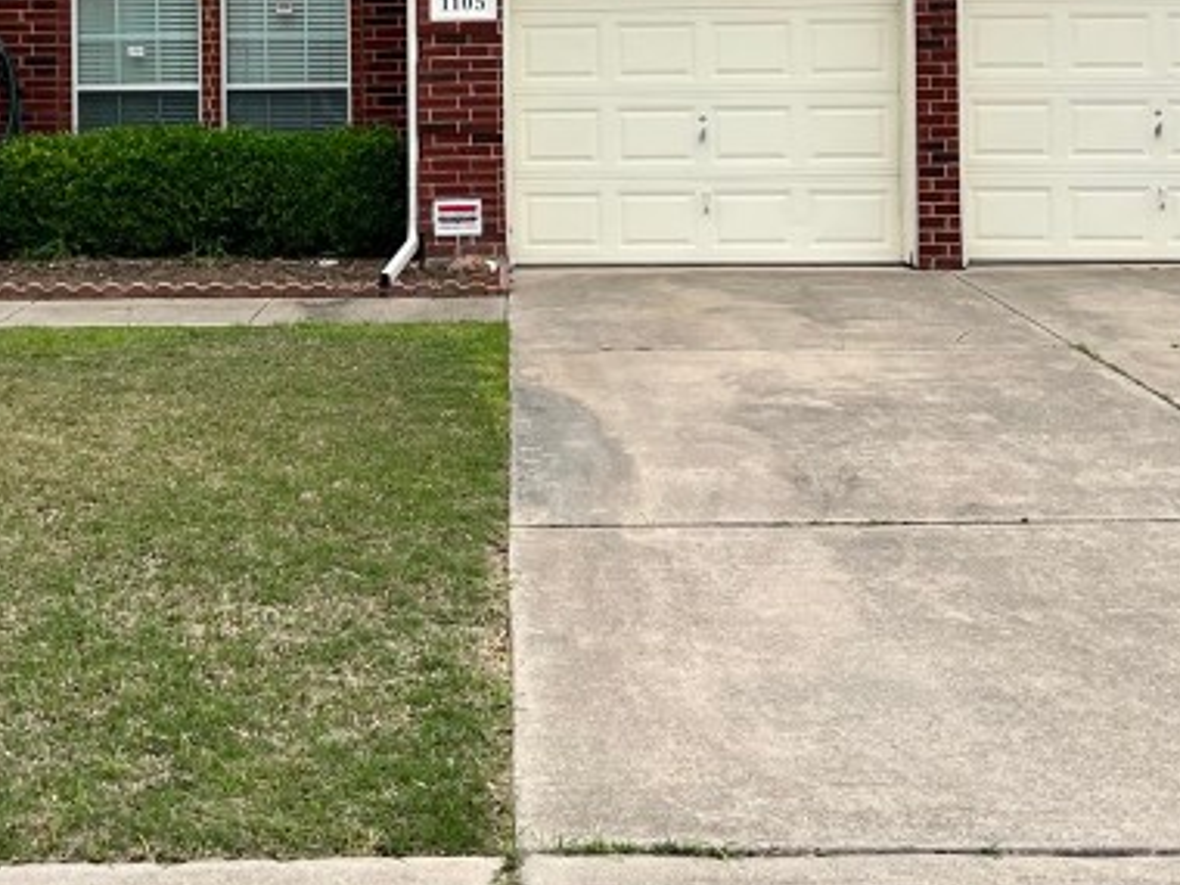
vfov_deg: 20.6
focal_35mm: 70
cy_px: 106
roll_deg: +0.4
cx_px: 373
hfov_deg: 27.6
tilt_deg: -1.2
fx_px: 2386
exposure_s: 1/2457
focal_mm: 5.7
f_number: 1.5
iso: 50
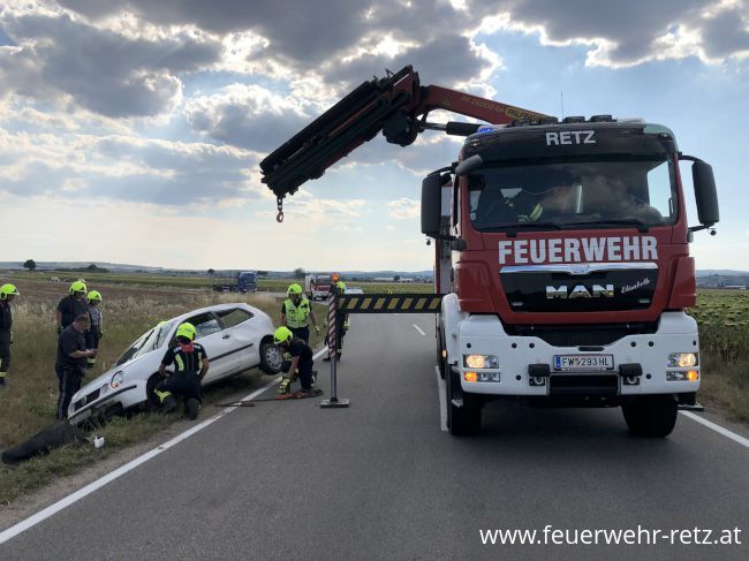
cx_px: 374
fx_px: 606
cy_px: 280
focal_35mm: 28
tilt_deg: +1.7
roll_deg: -0.7
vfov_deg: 49.7
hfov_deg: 63.5
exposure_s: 1/3436
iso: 20
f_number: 1.8
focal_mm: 4
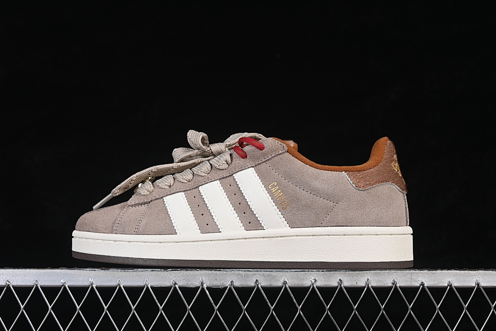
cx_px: 248
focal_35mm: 75
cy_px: 166
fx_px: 1033
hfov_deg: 27.0
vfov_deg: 18.2
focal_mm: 50
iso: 160
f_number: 8
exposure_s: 1/80
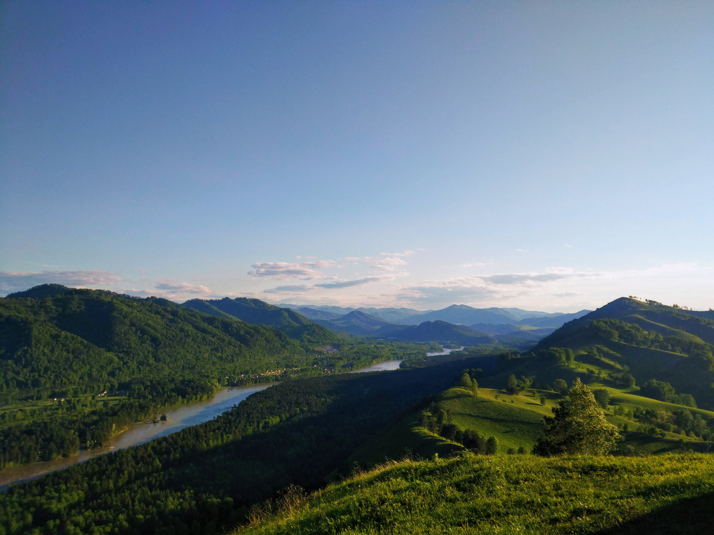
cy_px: 268
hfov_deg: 60.0
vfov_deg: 46.8
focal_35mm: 30
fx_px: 619
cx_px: 357
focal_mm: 4.12
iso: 100
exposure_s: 1/1731
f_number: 2
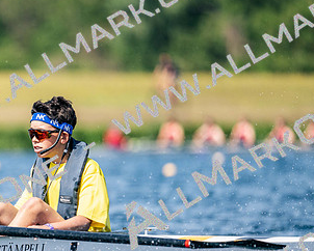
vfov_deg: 2.2
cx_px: 36
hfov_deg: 2.7
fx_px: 6695
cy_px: 152
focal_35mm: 720
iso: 220
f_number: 4.5
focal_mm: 400
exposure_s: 1/2500
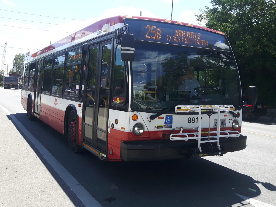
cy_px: 104
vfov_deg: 45.4
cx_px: 138
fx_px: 247
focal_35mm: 31
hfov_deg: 58.4
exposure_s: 1/620
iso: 40
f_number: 1.9
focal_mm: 3.7
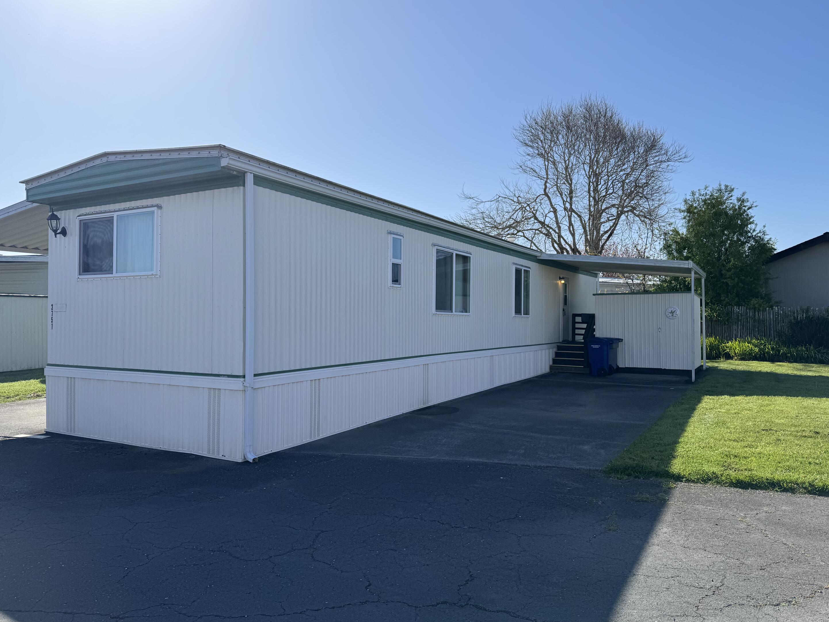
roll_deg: -0.1
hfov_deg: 69.4
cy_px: 310
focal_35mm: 25
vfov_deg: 54.9
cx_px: 422
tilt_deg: +0.4
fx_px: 599
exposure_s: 1/5814
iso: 80
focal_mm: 6.76
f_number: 1.78
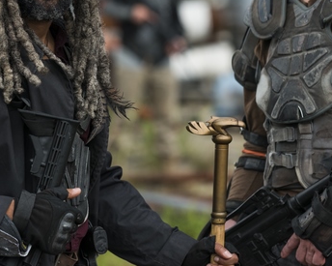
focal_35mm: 258
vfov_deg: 6.0
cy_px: 51
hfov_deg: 7.5
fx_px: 2534
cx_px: 136
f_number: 3.5
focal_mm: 135
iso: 400
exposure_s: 1/800
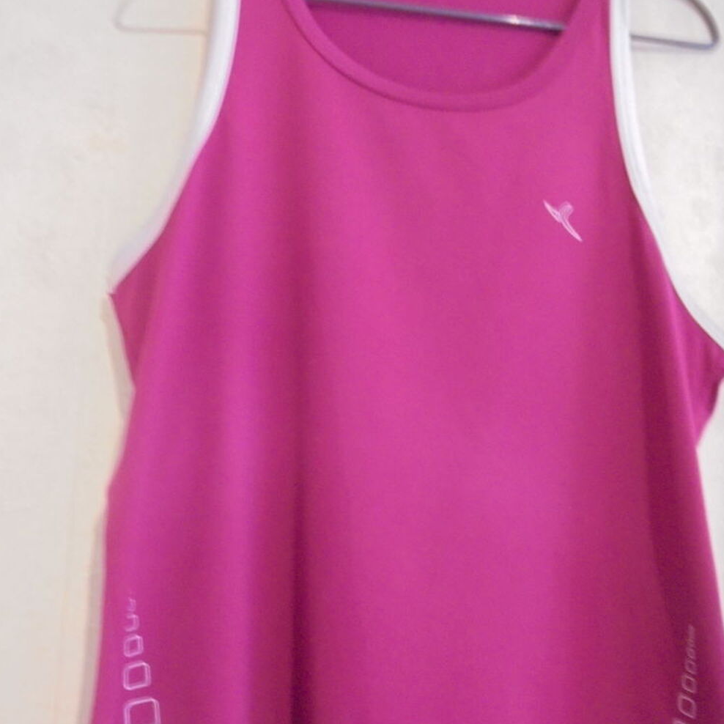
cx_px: 362
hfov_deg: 52.5
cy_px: 400
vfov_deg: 52.4
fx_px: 734
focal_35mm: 31
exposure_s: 1/6
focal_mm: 4.6
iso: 400
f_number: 3.5
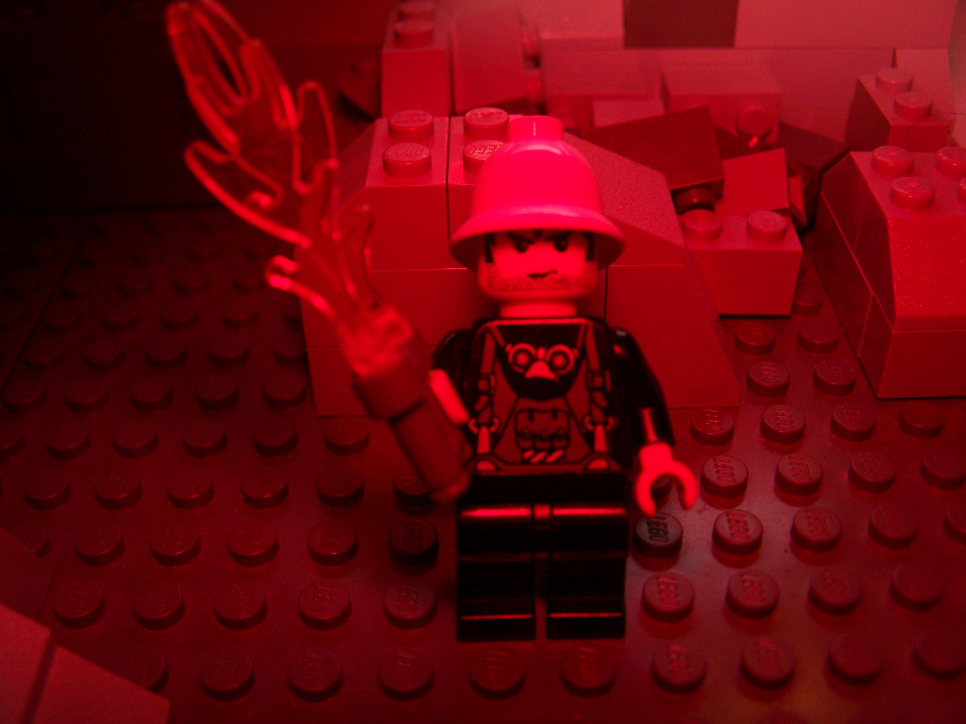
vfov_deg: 37.7
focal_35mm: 38
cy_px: 362
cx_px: 483
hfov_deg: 49.0
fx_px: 1060
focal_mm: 6.3
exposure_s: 1/60
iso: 80
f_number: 2.8
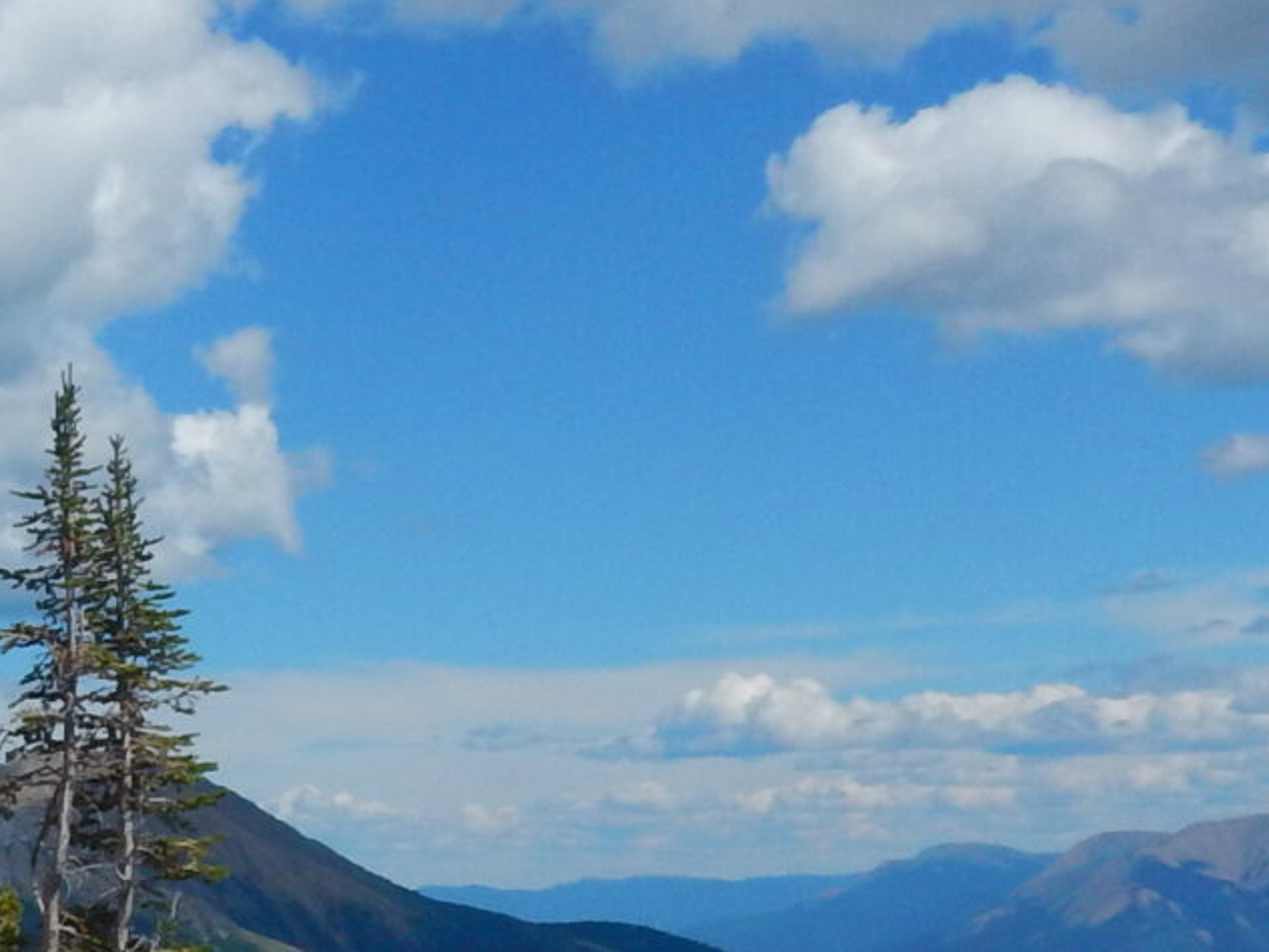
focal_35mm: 97
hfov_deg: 18.4
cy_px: 896
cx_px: -521
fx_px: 3557
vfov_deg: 15.0
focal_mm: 4.3
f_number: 8.2
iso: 125
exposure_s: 1/500
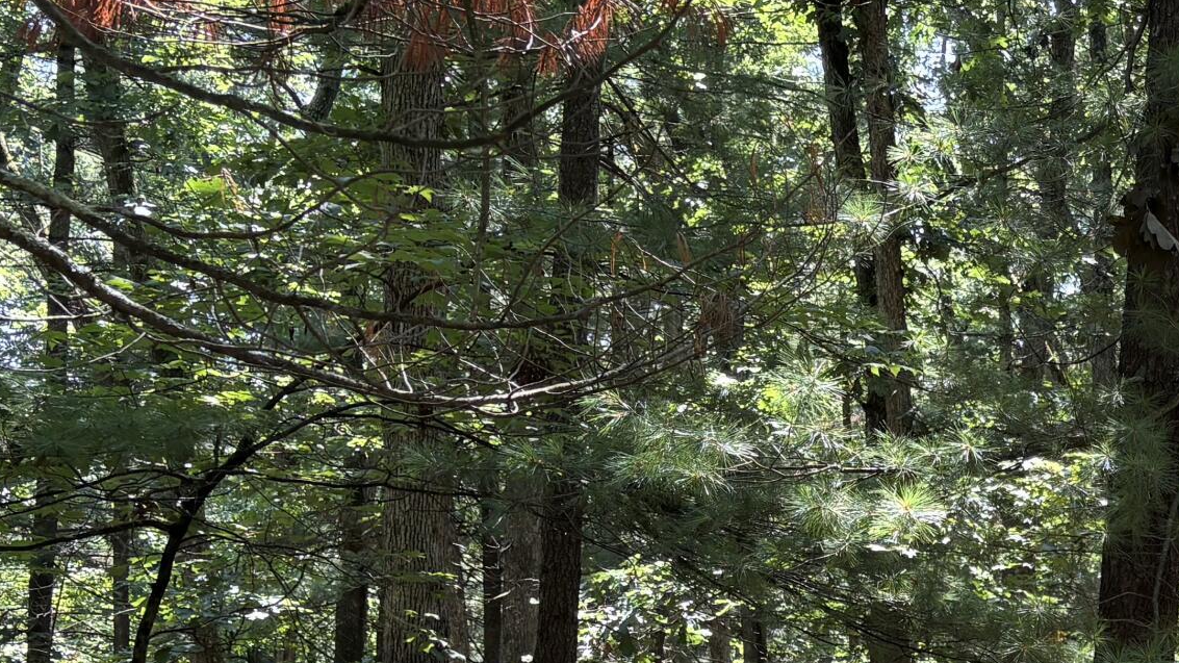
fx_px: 2344
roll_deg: -1.4
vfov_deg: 15.5
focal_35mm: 75
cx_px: 1356
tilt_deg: -4.2
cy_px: 783
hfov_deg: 25.7
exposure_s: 1/121
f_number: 1.6
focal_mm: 5.96
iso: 50
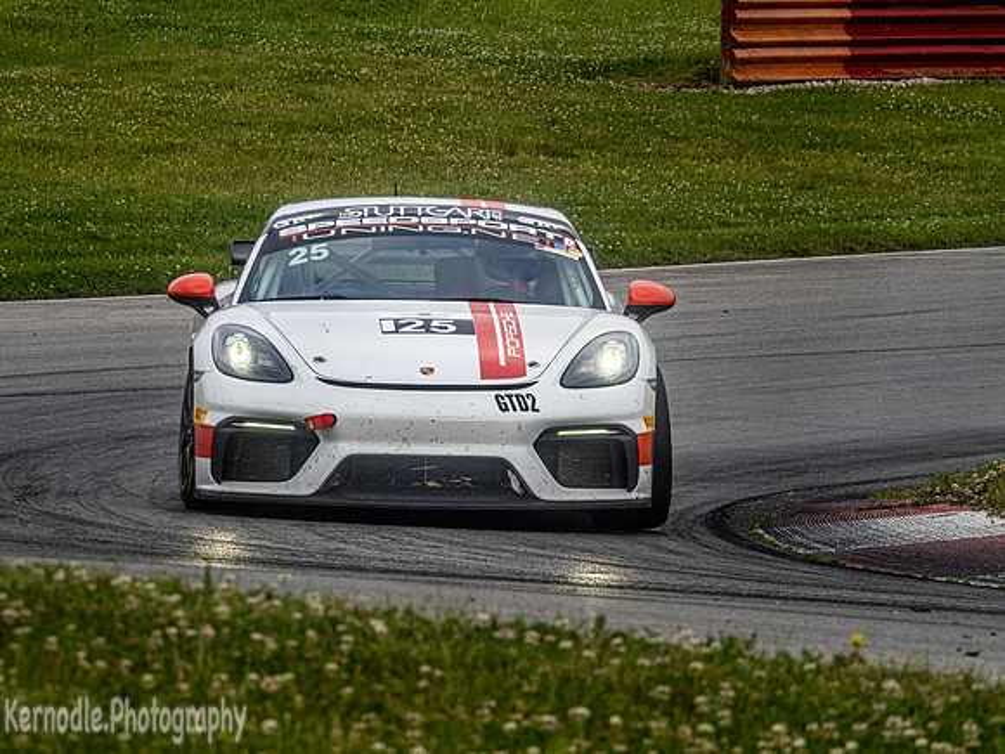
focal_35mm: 421
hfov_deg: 4.7
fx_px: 12223
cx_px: 502
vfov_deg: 3.5
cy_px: 377
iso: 400
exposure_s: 1/320
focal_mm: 210
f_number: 13
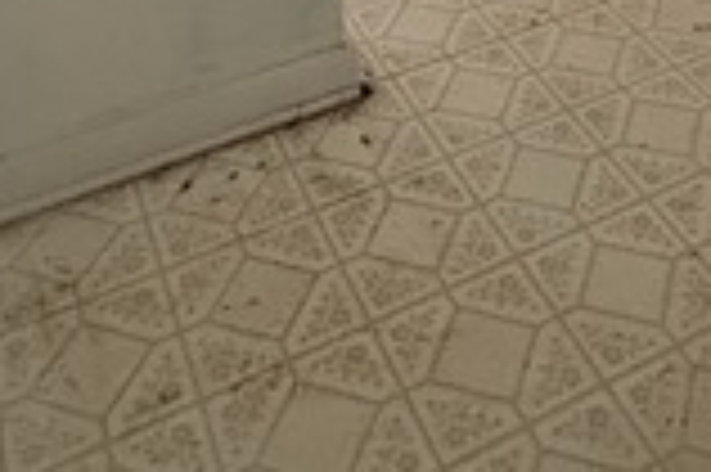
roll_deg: +0.3
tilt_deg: -8.7
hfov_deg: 33.5
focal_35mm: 59
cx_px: 495
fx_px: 1164
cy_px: -499
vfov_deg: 16.6
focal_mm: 2.22
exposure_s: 1/60
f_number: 2.2
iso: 1000
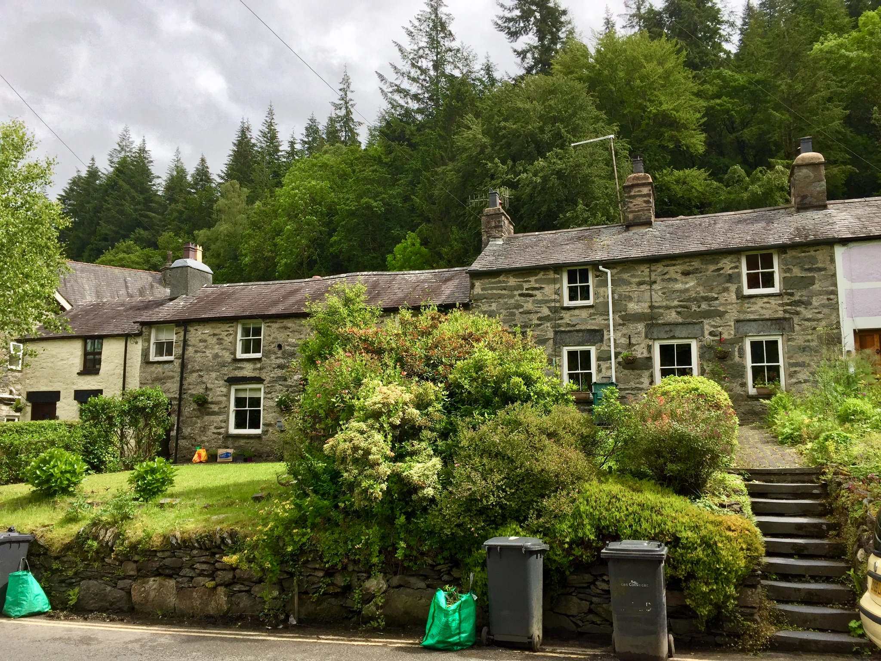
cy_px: 330
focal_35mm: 29
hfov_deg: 61.7
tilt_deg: +8.7
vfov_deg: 48.2
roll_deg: -0.3
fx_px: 738
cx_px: 440
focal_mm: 4.15
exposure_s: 1/628
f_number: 2.2
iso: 32
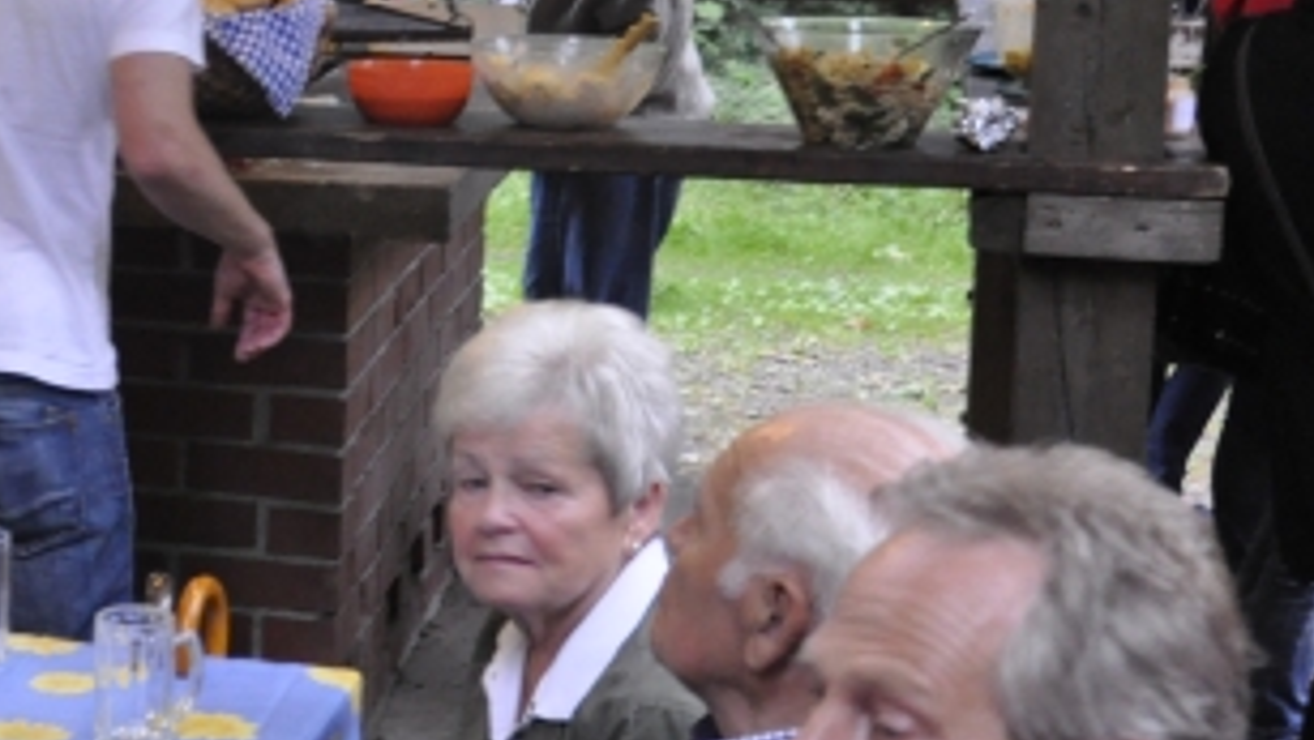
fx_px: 3416
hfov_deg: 20.5
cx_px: -231
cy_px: 199
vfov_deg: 12.3
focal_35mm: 98
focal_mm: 24
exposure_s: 1/25
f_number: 3.8
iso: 2000
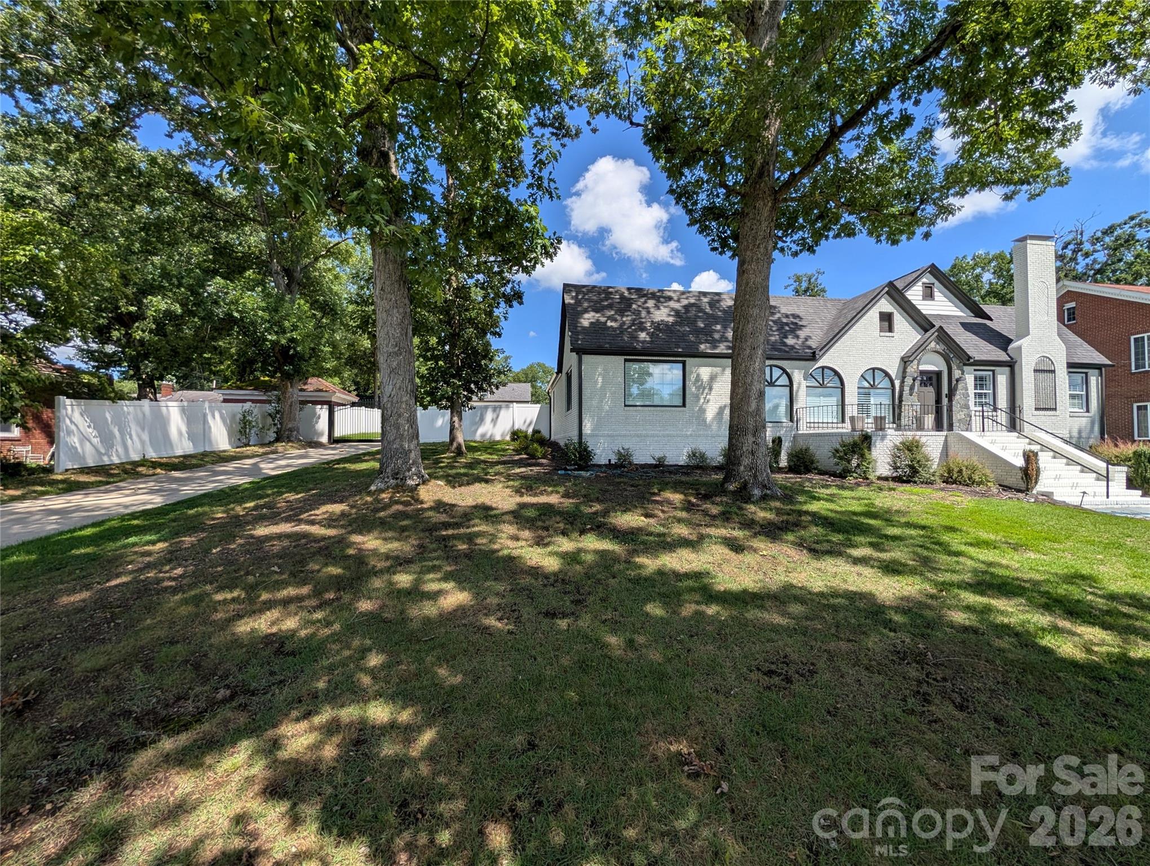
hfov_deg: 110.5
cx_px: 575
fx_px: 399
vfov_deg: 94.6
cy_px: 433
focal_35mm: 12
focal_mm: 2.02
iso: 51
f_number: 1.7
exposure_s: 1/2342
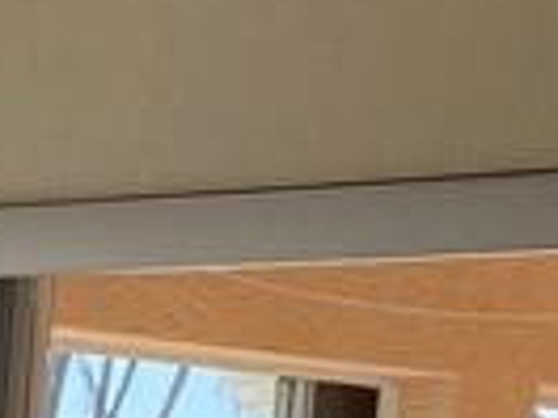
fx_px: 3240
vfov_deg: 6.7
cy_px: 1254
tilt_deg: -12.4
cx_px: -706
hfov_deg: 9.0
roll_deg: -2.2
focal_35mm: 201
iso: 32
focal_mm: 4.25
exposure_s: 1/698
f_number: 1.8
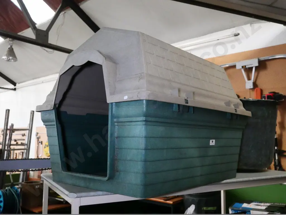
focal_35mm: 34
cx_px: 143
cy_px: 108
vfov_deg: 41.8
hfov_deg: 54.0
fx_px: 281
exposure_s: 1/320
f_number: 3.9
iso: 6400
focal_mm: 17
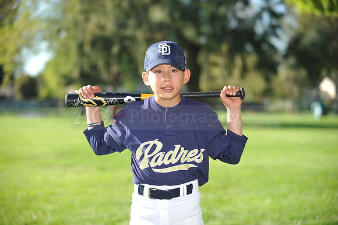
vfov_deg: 13.0
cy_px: 112
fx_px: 985
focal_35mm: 105
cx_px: 169
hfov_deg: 19.5
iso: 200
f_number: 4
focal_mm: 105
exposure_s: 1/640
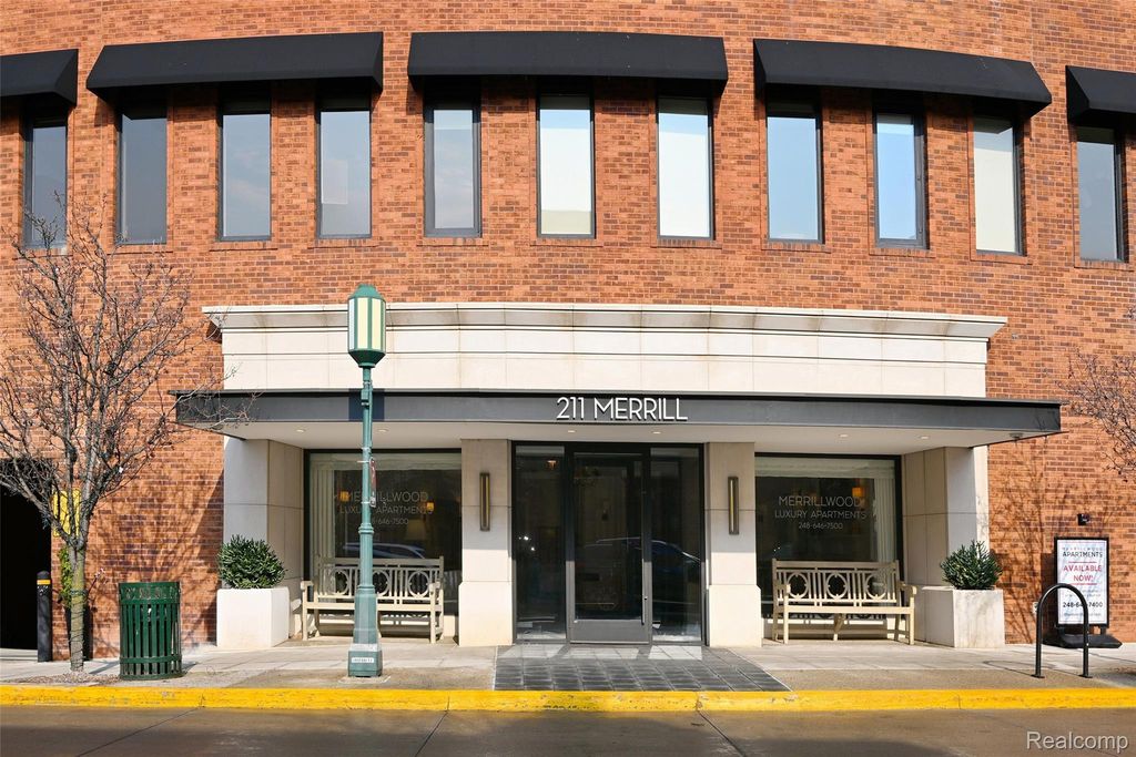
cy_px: 378
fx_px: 947
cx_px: 568
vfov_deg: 43.6
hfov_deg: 61.9
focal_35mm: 30
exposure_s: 1/200
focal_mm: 30
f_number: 9
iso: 100
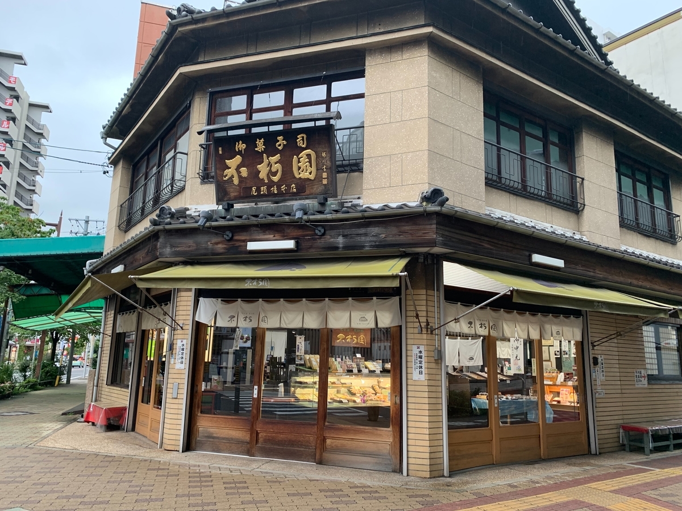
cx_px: 341
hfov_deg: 67.3
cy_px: 256
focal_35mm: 26
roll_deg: -1.1
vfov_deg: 53.1
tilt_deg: +11.2
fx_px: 512
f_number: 1.8
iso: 100
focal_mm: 4.25
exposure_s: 1/100
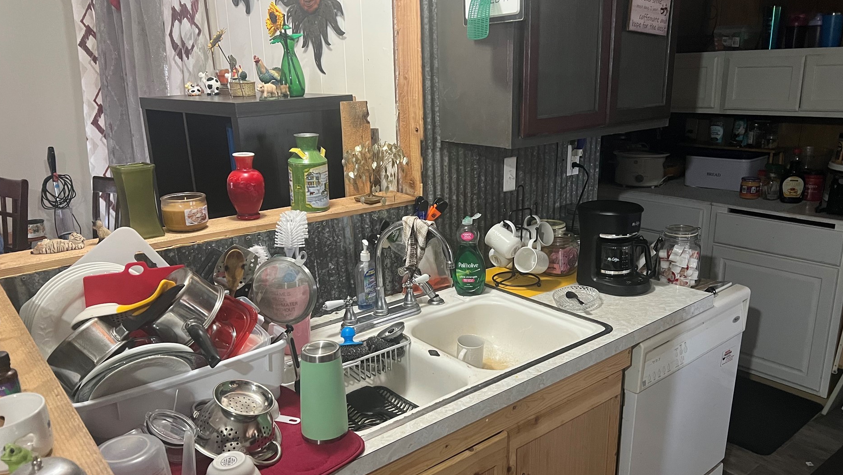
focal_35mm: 29
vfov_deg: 40.2
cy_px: 249
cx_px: 425
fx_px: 648
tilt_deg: -15.3
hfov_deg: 66.1
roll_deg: +1.4
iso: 500
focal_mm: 5.7
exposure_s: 1/60
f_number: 1.5
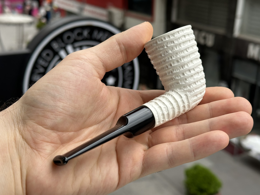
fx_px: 361
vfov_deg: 30.3
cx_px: 130
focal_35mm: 48
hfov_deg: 39.7
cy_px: 98
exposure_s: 1/1030
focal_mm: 6.86
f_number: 1.78
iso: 64
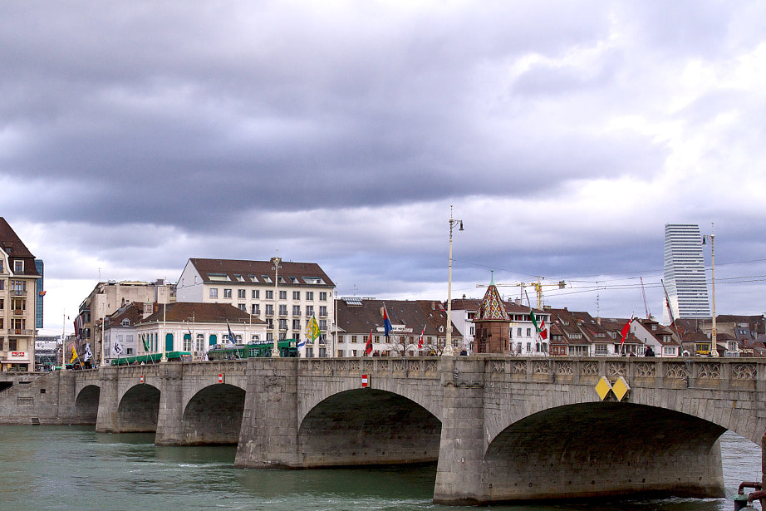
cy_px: 377
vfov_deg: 22.8
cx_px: 180
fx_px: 1256
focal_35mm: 59
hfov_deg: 33.2
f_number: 10
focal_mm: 34
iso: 640
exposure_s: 1/400
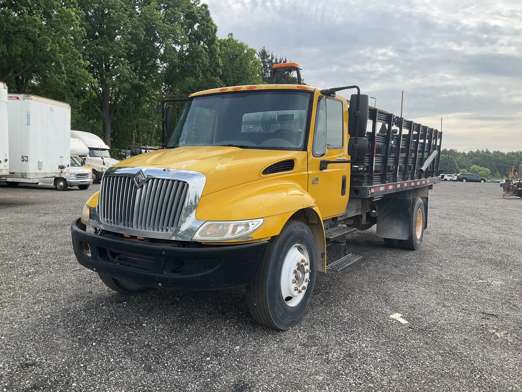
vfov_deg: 48.2
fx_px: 437
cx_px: 261
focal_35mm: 29
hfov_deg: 61.7
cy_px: 196
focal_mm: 3
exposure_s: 1/1168
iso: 25
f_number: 1.8
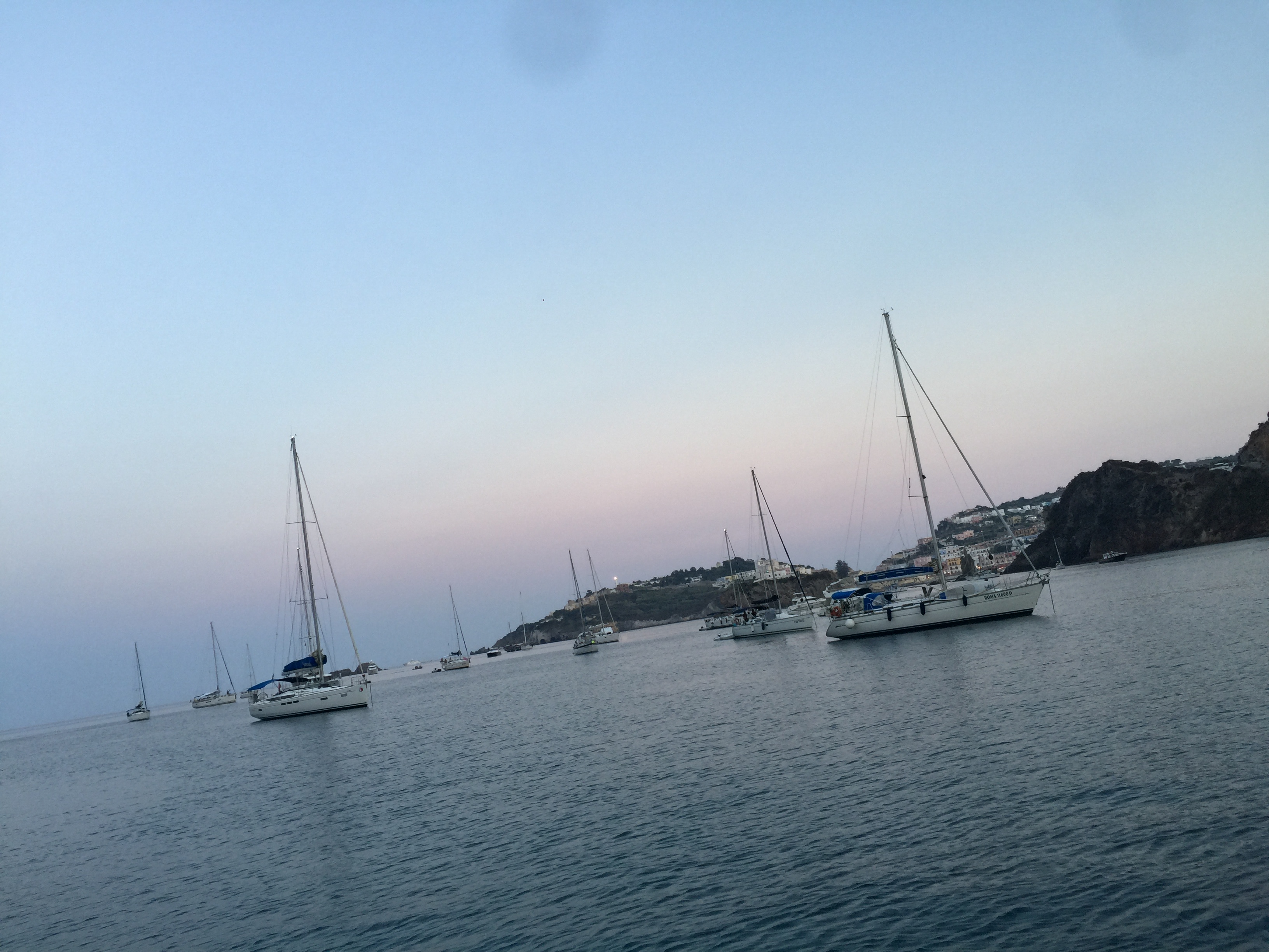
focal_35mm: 29
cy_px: 476
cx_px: 634
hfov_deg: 61.7
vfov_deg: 48.2
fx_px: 1063
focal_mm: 4.15
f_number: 2.2
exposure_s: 1/33
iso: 32
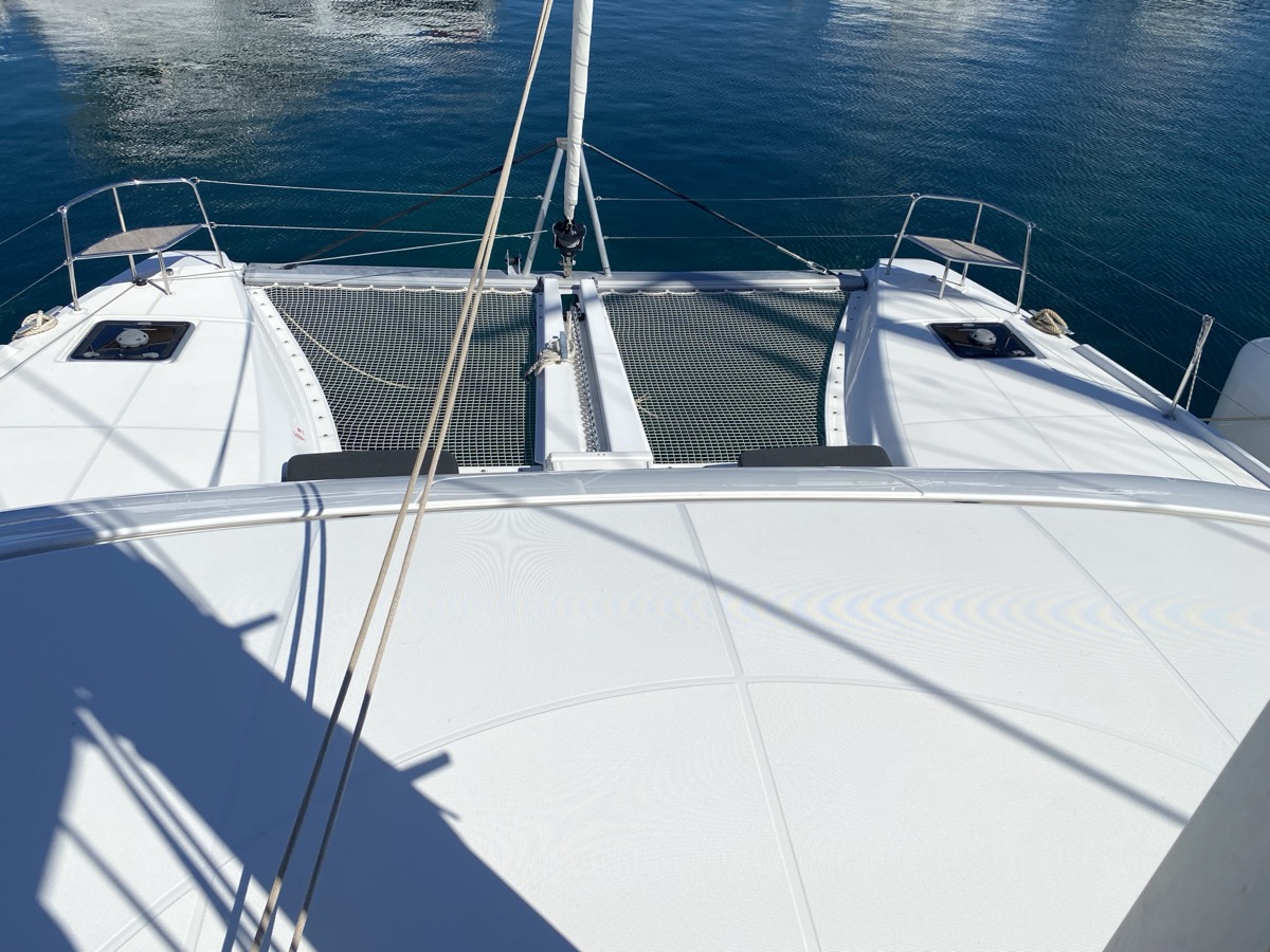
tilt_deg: -35.1
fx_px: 954
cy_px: 476
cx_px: 635
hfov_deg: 67.3
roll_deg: -3.8
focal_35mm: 26
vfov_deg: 53.1
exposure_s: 1/9615
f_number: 1.8
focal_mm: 4.25
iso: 32
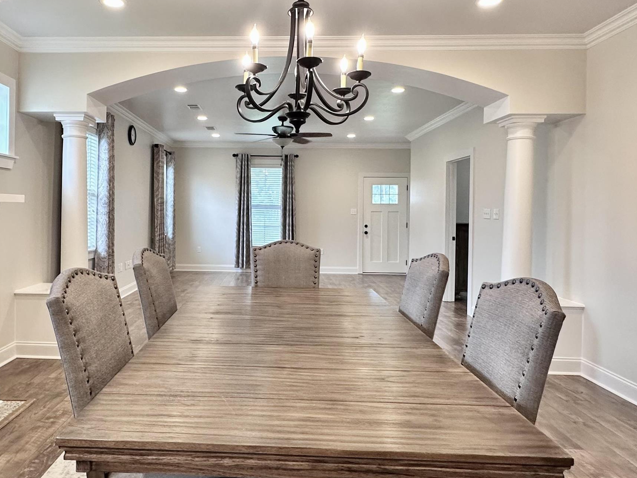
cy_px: 214
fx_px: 460
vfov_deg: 54.8
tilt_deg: +0.9
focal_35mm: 25
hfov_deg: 68.7
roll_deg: -0.9
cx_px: 255
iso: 160
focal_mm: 2.22
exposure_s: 1/60
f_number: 2.2
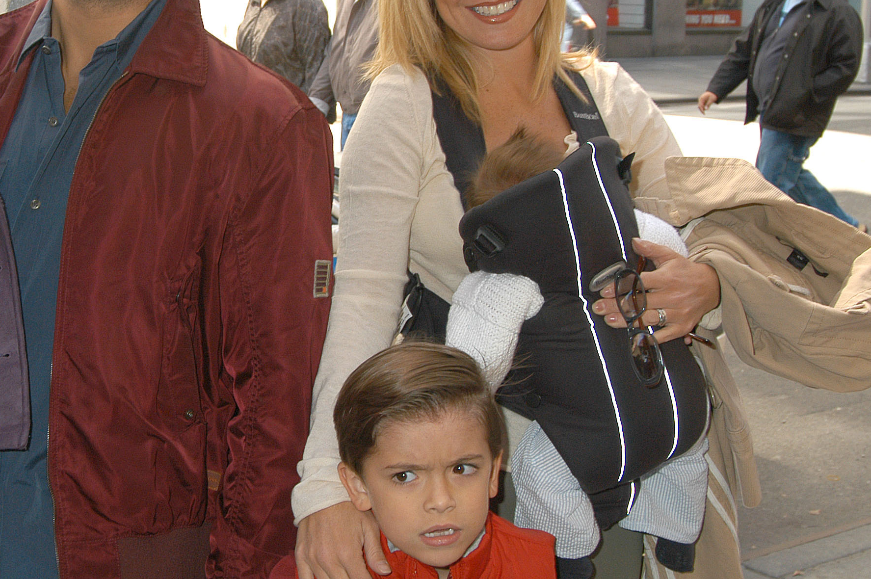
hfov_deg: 32.4
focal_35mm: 61
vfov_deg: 22.2
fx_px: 1474
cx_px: 237
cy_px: 215
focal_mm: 24
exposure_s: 1/90
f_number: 6.7
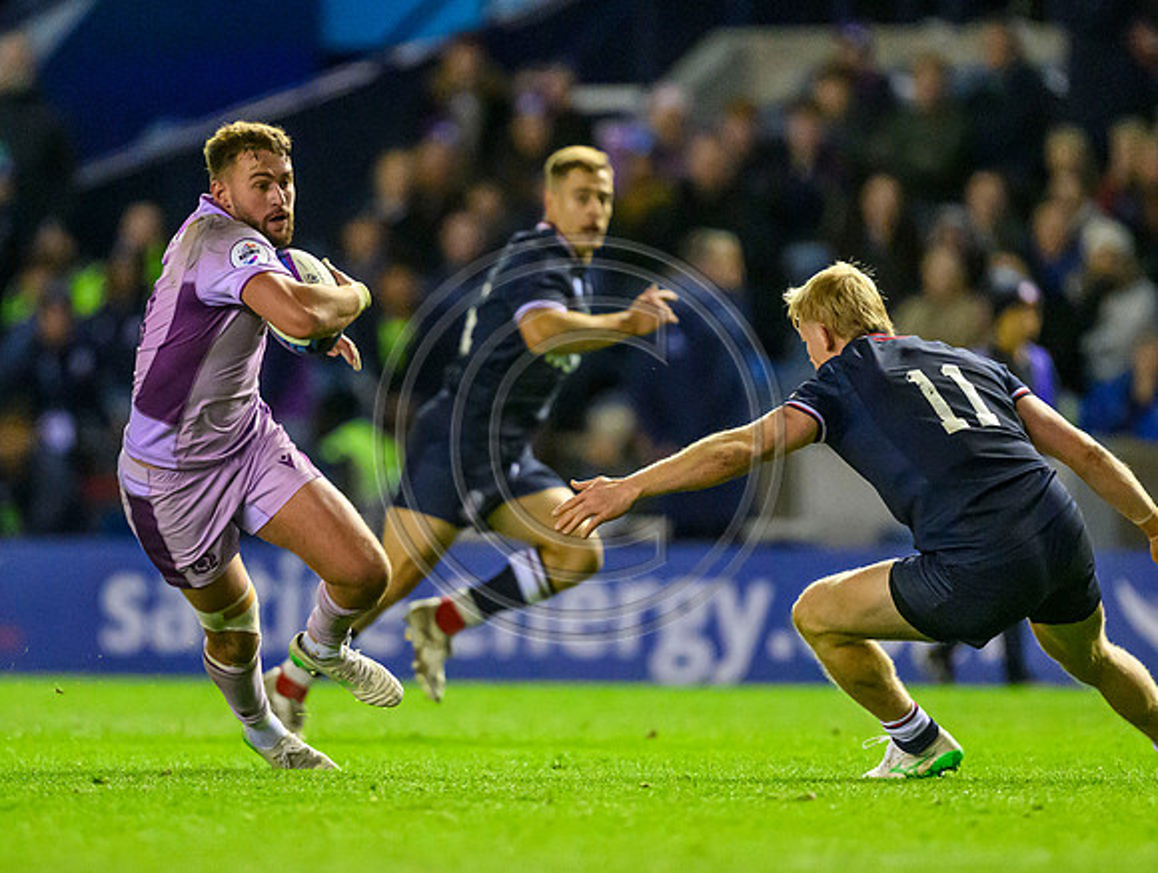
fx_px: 24088
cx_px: 419
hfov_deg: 2.8
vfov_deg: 2.1
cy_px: 520
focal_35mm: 719
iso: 10000
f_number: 2.8
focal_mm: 400
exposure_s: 1/2000
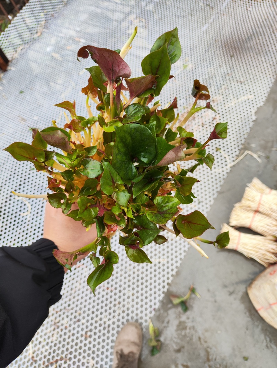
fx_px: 256
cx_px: 138
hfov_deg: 56.9
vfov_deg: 71.6
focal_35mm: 24
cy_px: 184
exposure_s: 1/177
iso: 50
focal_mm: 4.68
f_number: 1.8
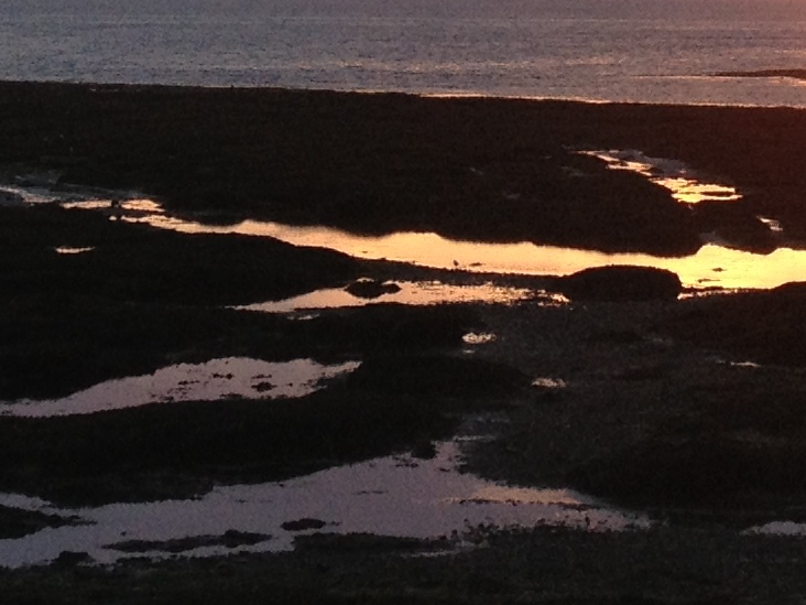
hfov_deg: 12.6
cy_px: -345
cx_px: 618
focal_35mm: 156
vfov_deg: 9.2
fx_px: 3632
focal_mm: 4.28
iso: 64
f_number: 2.4
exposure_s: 1/120
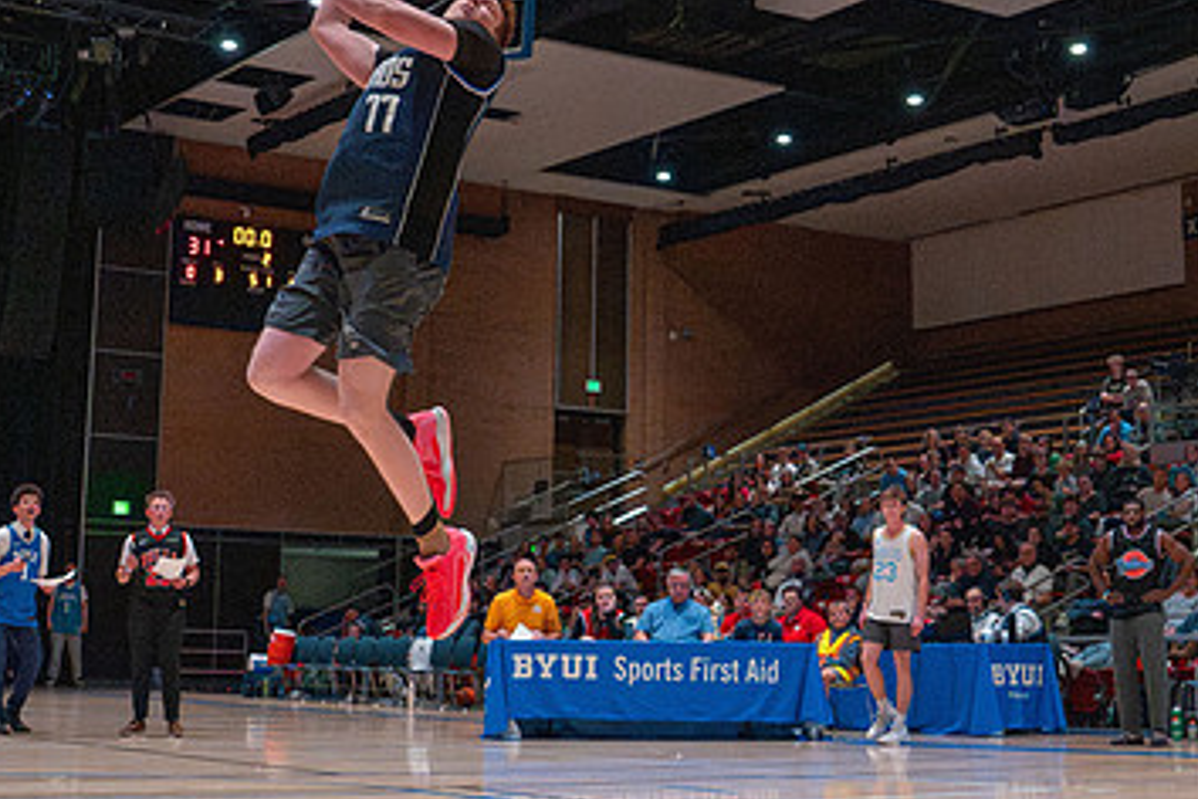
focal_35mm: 64
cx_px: 644
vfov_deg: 21.1
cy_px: 210
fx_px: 2130
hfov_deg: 31.4
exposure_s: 1/640
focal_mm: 24
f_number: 3.2
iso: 6400
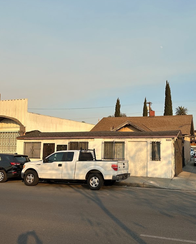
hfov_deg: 45.1
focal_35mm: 32
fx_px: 232
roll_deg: +1.4
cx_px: 131
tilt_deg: +7.3
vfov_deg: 55.7
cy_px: 122
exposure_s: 1/3356
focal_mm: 6.86
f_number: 1.78
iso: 80
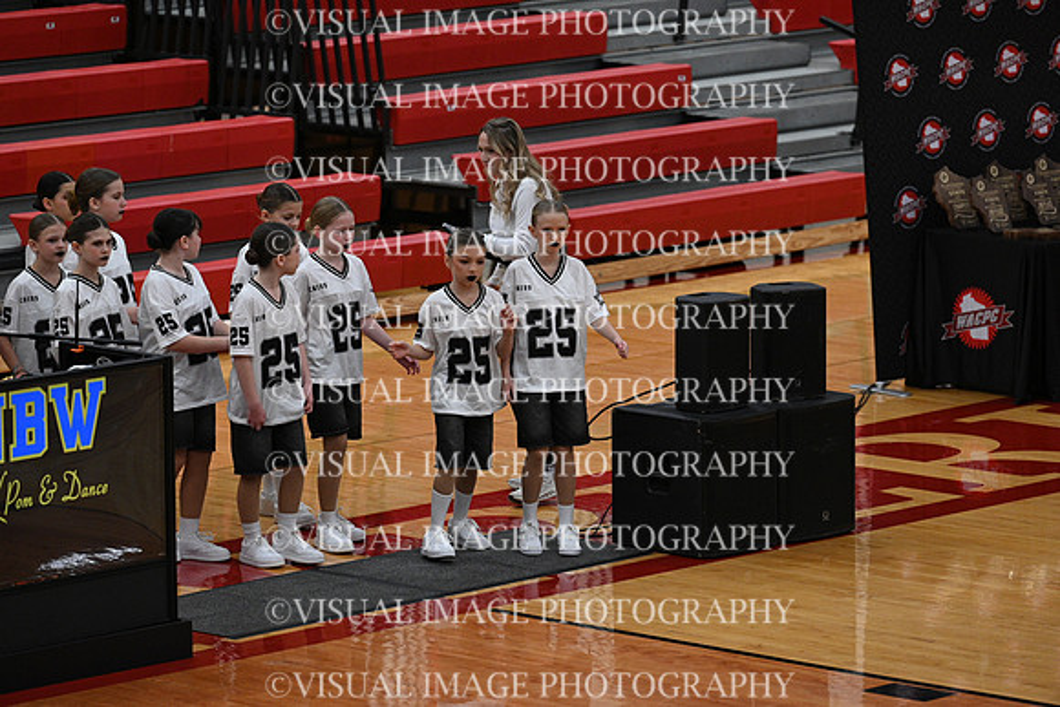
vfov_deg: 6.9
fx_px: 5890
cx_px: 530
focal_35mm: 200
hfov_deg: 10.3
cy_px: 354
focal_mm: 200
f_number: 4
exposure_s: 1/400
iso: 4000
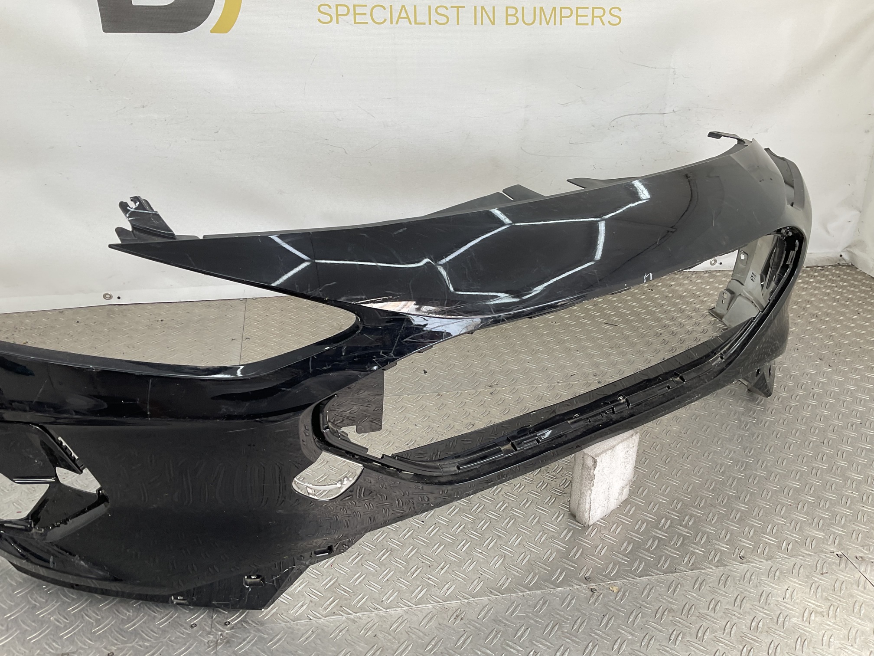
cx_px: 437
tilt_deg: -26.7
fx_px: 732
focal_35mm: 29
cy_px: 328
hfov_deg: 61.7
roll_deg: -1.2
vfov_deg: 48.2
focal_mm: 3
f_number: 1.8
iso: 16
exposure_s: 1/138
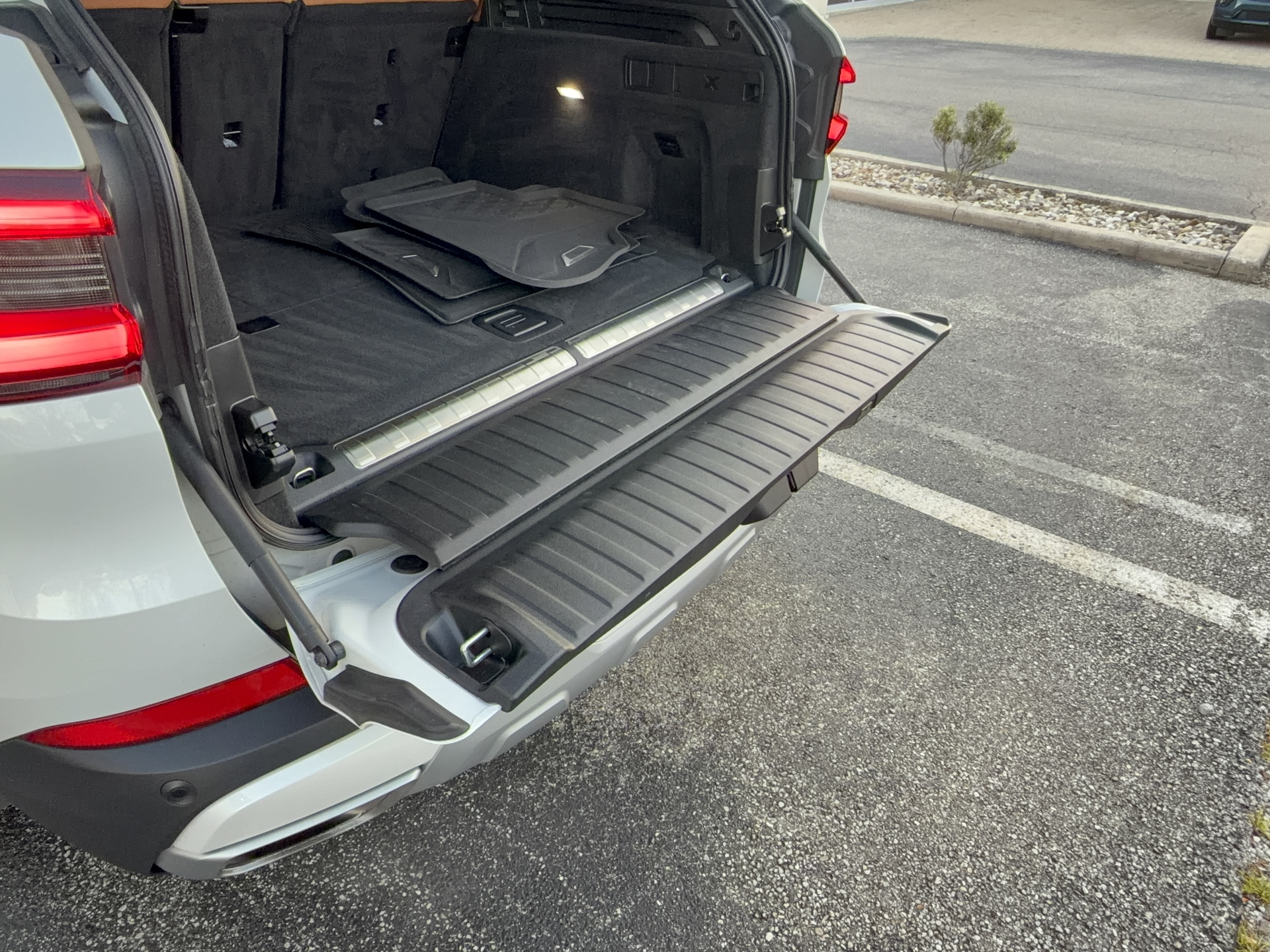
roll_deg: -1.0
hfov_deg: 76.4
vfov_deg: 61.1
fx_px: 807
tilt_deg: -34.5
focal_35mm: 22
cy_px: 476
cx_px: 635
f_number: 2.2
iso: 64
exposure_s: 1/48
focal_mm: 2.22
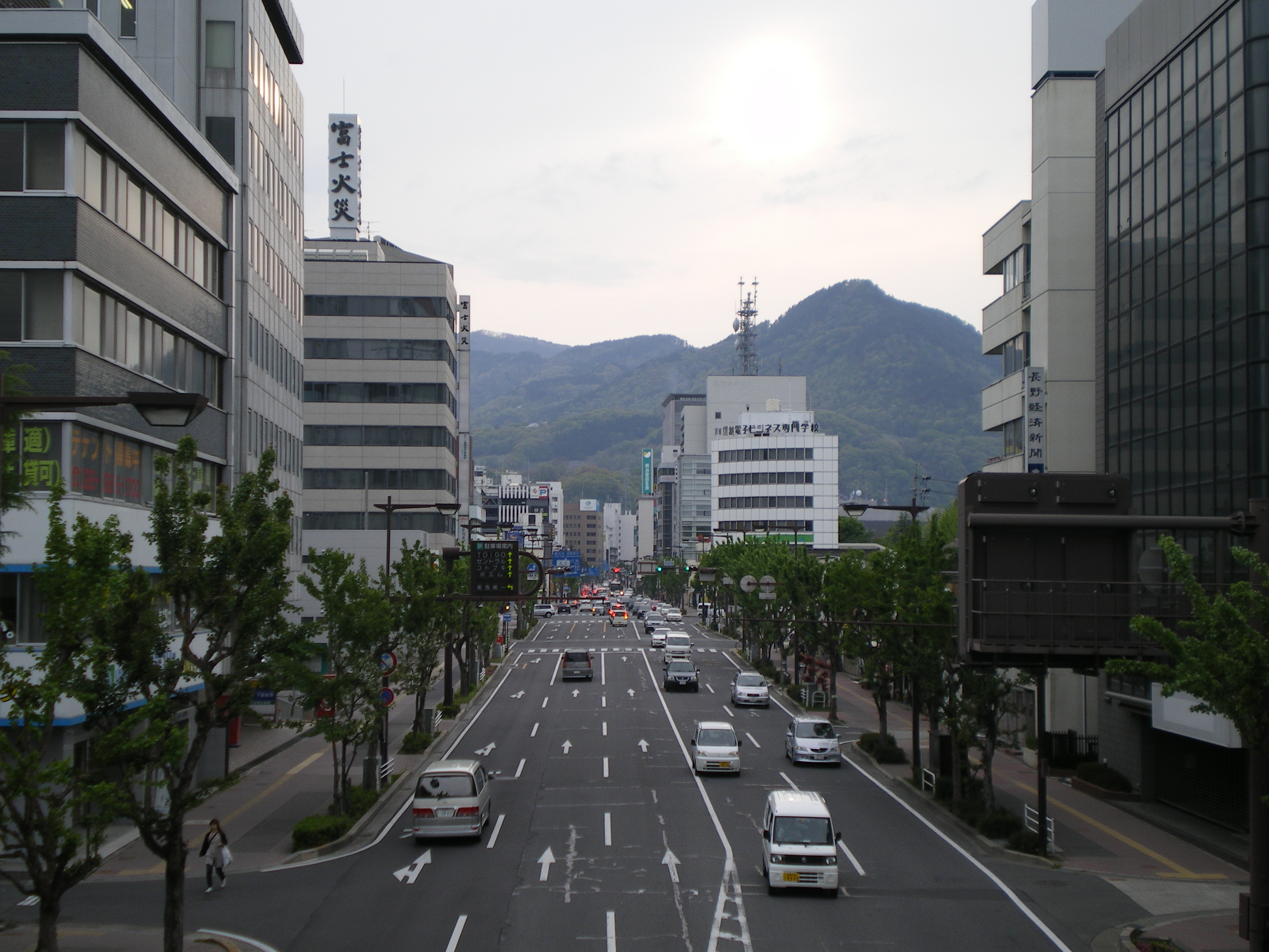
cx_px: 634
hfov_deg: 36.2
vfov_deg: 27.5
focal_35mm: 53
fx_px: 1943
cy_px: 476
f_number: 3.9
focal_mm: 9.3
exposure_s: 1/100
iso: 50
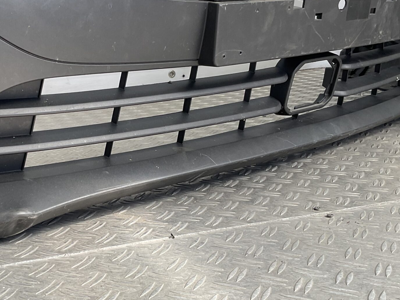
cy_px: 133
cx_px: 130
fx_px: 624
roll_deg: +2.4
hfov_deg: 35.2
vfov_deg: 27.0
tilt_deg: -12.3
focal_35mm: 54
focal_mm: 3
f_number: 1.8
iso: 16
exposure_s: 1/201
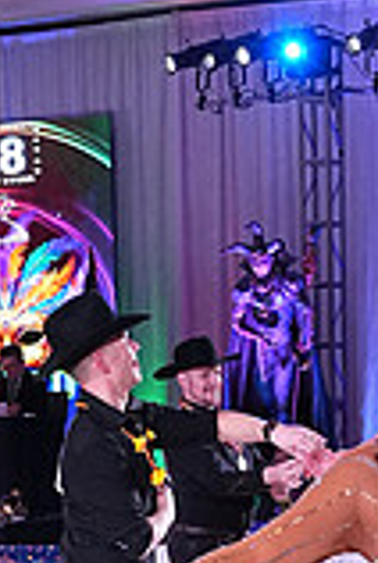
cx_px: 187
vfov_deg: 13.6
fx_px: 2242
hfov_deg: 9.6
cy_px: 787
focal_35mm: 143
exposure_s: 1/250
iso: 2500
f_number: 5
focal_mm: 26
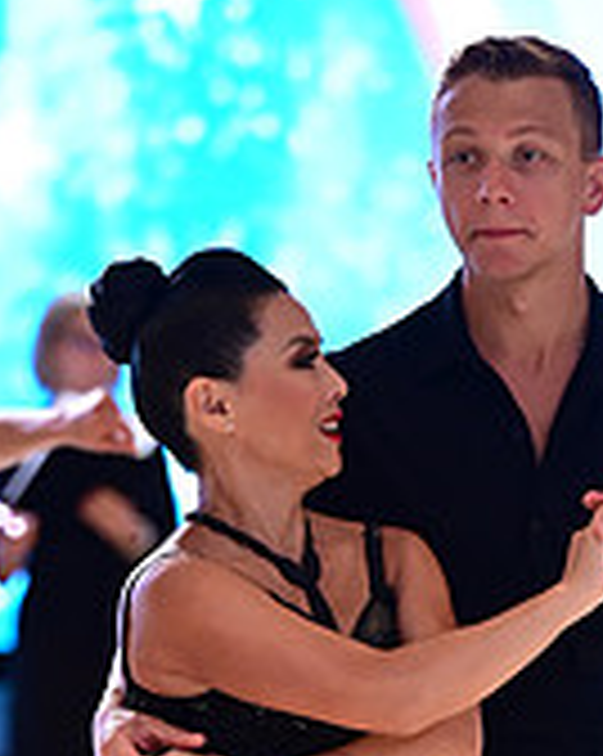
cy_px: 981
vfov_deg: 5.0
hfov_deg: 4.0
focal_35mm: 389
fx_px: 8694
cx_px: 459
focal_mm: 120
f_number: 2.8
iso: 2000
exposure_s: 1/400
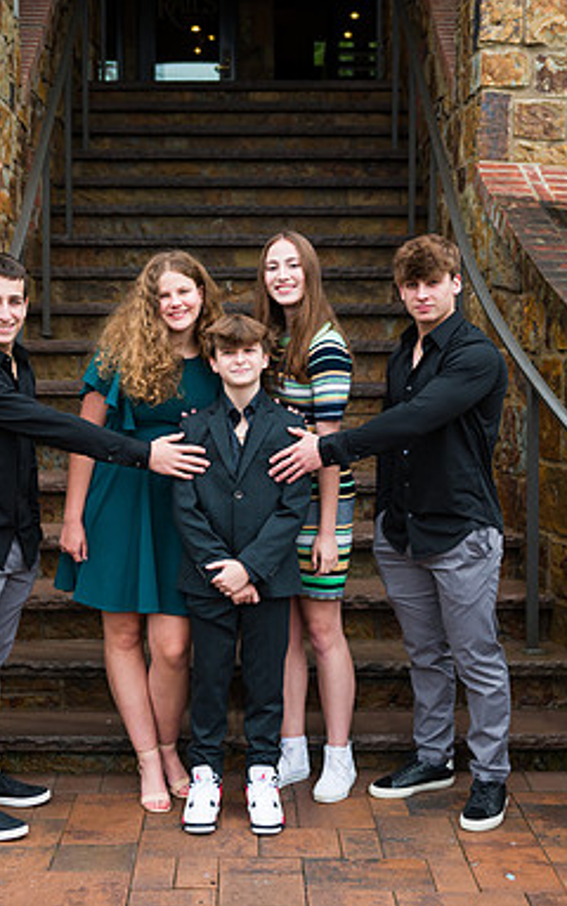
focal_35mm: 56
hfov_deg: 23.1
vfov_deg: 36.3
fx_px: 1385
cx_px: 249
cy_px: 446
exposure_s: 1/500
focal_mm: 35
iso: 320
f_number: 4
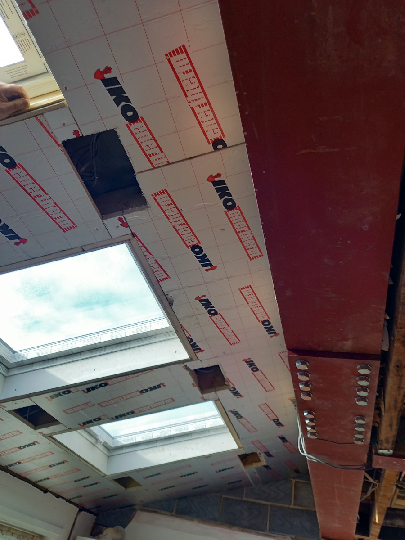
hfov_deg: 54.9
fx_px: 390
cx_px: 202
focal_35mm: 25
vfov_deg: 69.4
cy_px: 270
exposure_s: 1/49
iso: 80
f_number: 2
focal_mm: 4.6
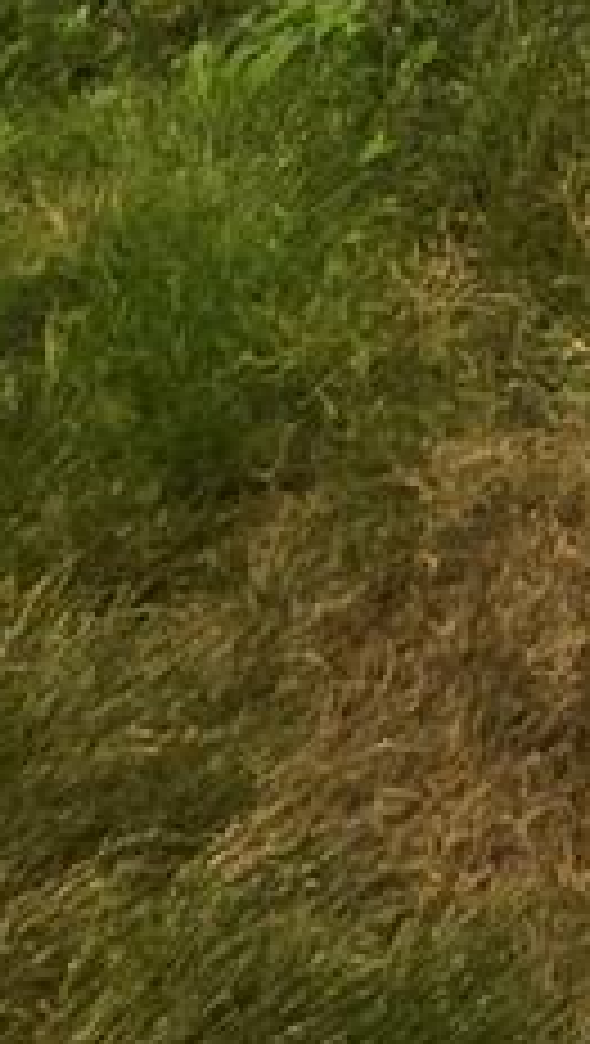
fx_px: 3466
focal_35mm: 125
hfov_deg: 6.9
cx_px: 2509
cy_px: -2385
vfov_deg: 10.2
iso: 40
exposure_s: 1/1576
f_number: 1.9
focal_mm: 2.2
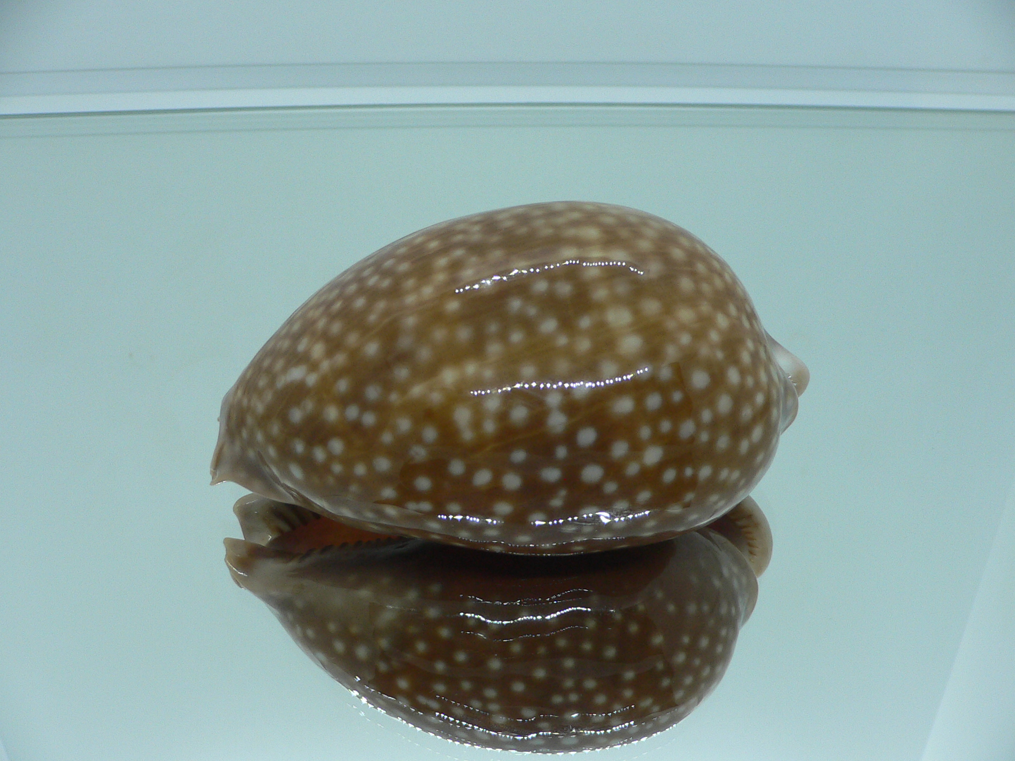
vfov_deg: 38.7
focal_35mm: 37
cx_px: 505
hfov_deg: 50.1
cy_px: 400
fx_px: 1085
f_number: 2.8
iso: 100
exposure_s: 1/60
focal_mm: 4.6
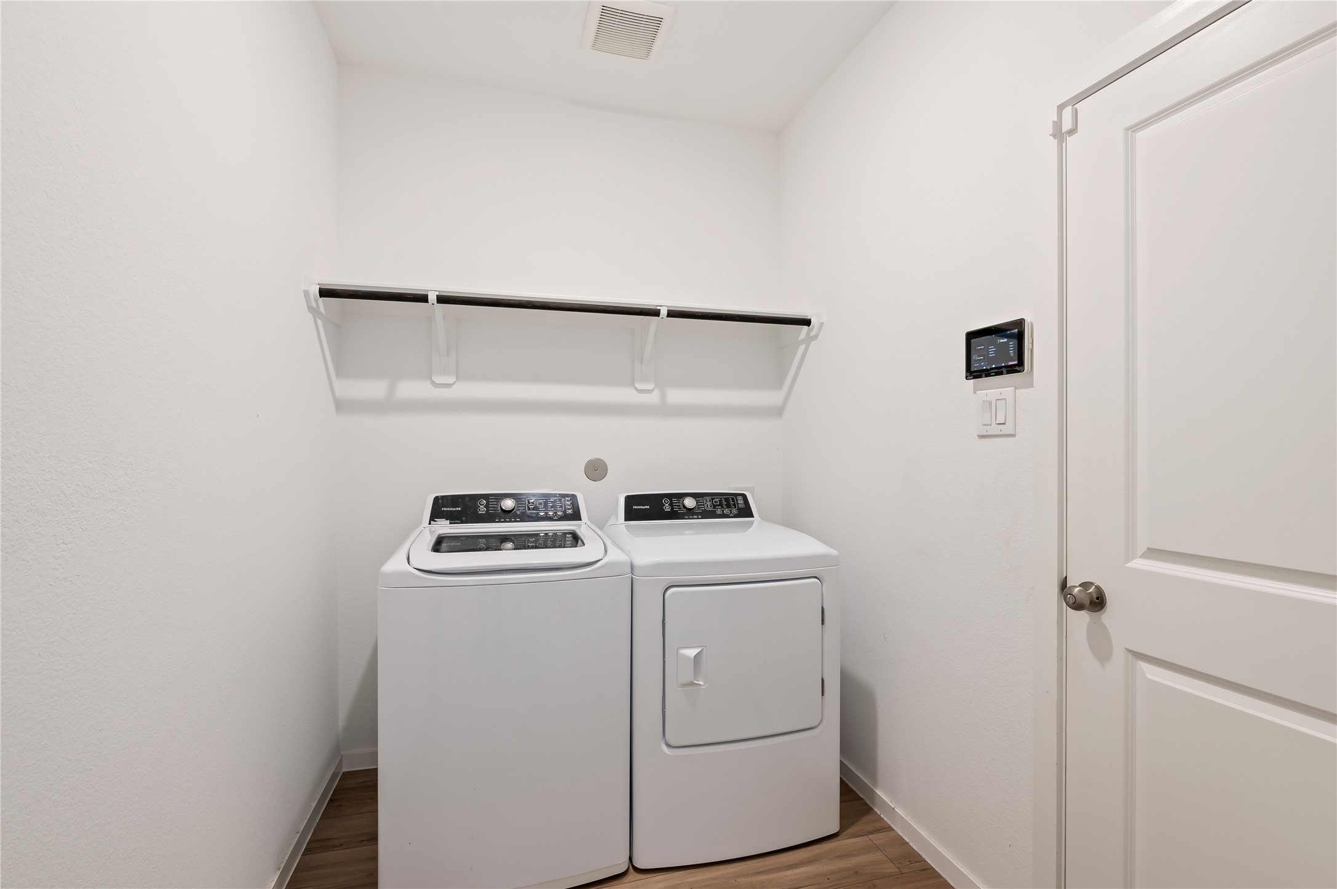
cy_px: 444
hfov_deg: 96.8
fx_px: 594
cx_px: 668
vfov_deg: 73.7
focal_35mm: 16
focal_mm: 16
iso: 125
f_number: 6.3
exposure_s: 1/2
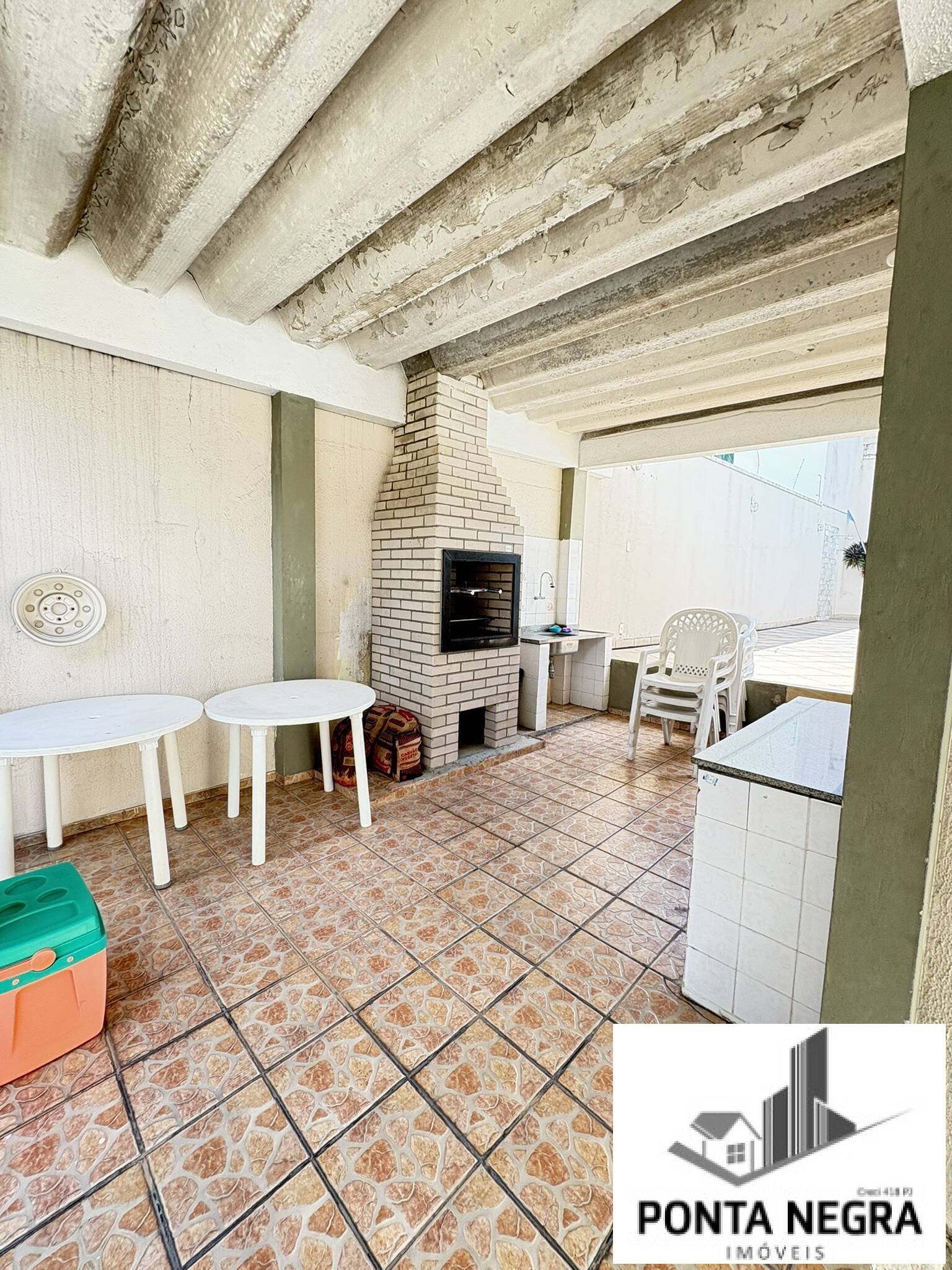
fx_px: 513
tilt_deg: -5.2
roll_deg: -3.9
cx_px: 476
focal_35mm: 14
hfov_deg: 85.7
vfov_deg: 102.1
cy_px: 635
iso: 100
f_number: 2.2
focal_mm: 2.22
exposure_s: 1/136
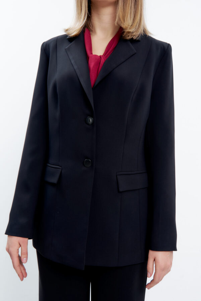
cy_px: 150
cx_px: 100
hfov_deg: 29.9
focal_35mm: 45
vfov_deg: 43.6
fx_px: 377
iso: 100
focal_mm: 45
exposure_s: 1/160
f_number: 9
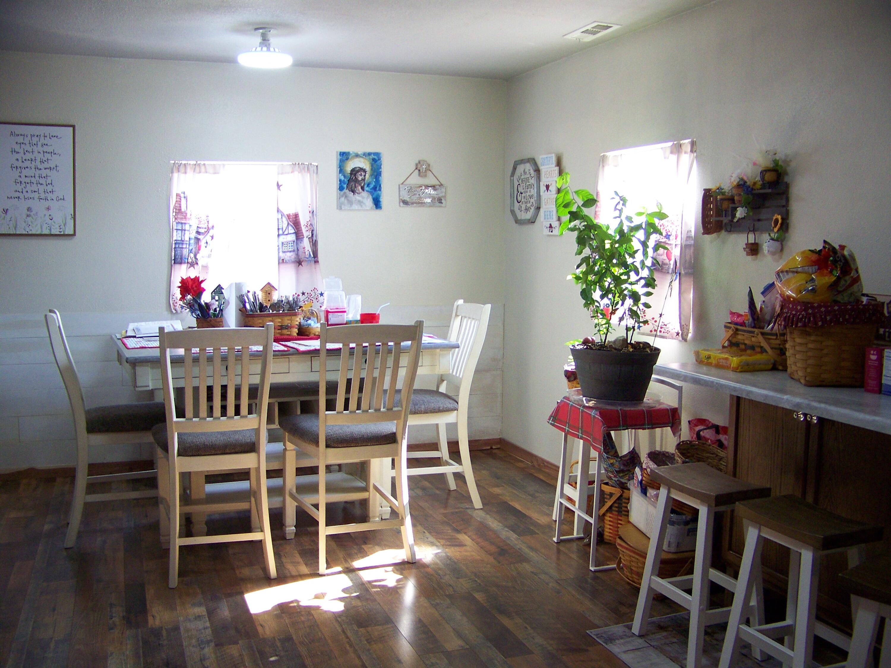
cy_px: 334
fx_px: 927
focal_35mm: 36
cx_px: 446
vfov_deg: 39.7
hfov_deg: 51.4
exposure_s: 1/30
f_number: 2.8
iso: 160
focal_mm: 5.85
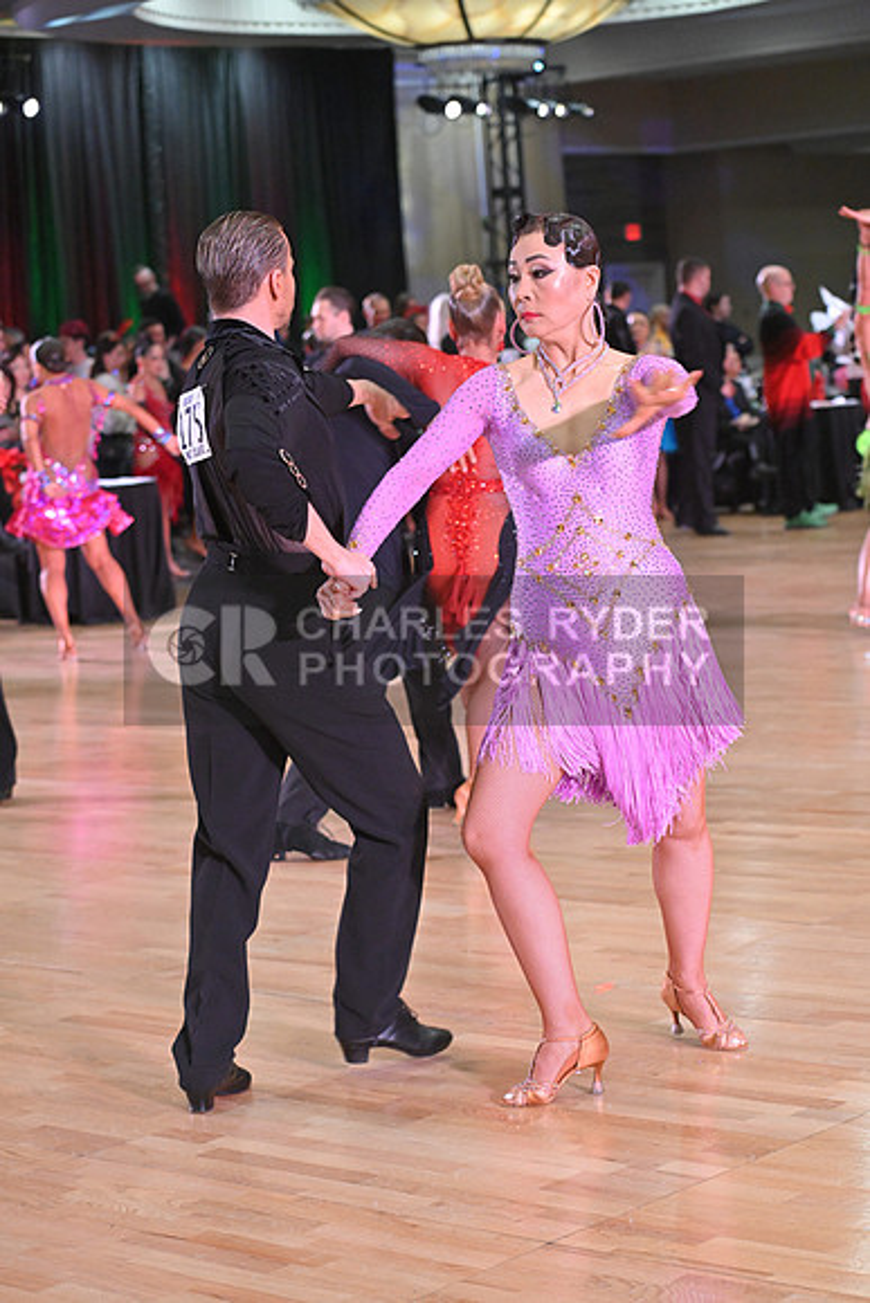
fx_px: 3079
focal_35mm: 85
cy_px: 652
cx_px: 435
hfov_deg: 16.1
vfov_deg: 23.9
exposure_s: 1/400
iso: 4000
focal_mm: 85
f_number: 5
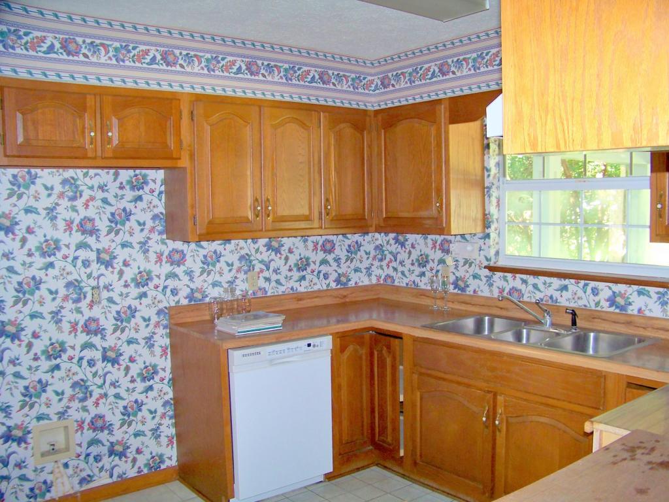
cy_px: 251
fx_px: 638
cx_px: 334
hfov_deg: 55.4
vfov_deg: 42.9
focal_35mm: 33
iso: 200
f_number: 2.8
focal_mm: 5.85
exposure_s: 1/30
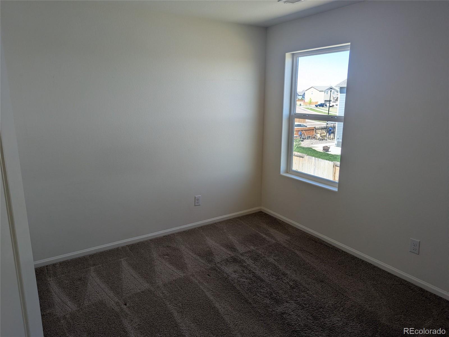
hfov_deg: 71.6
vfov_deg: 56.8
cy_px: 168
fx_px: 311
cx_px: 224
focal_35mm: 24
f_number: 1.85
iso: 35
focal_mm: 6.81
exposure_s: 1/397
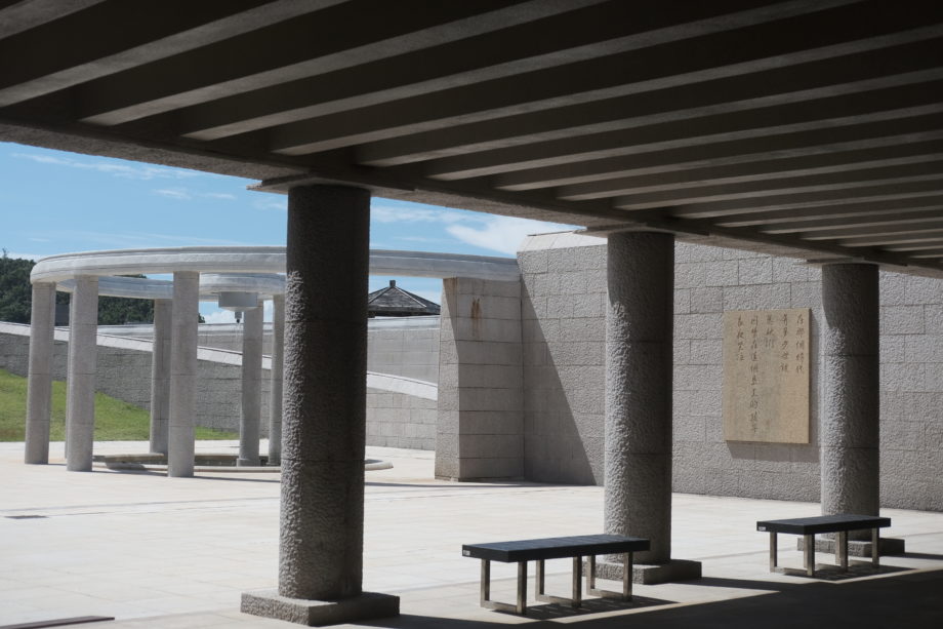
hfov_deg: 37.5
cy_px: 314
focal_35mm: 53
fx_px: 1388
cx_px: 472
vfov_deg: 25.5
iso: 800
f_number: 4
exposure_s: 1/8000
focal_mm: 35
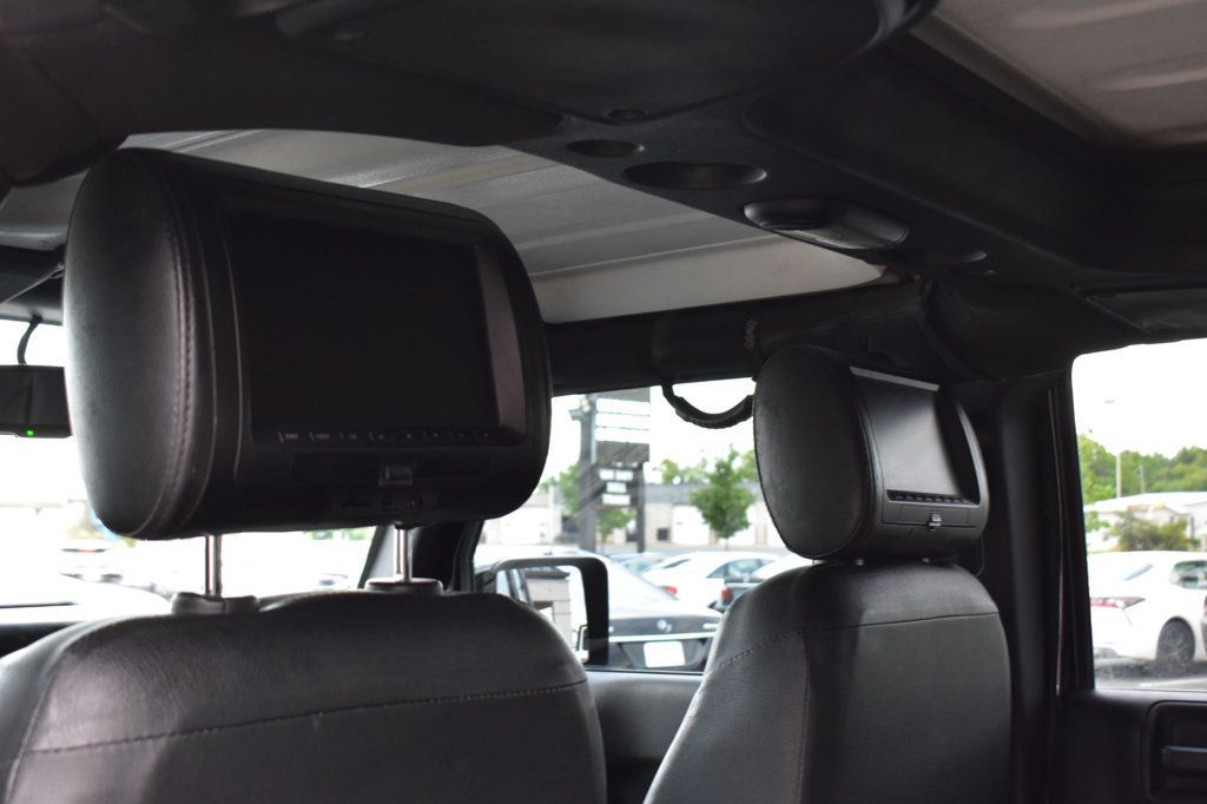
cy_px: 402
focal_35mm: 46
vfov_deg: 28.9
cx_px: 604
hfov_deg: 42.3
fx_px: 1558
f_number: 6.3
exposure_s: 1/15
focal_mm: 31
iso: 1600
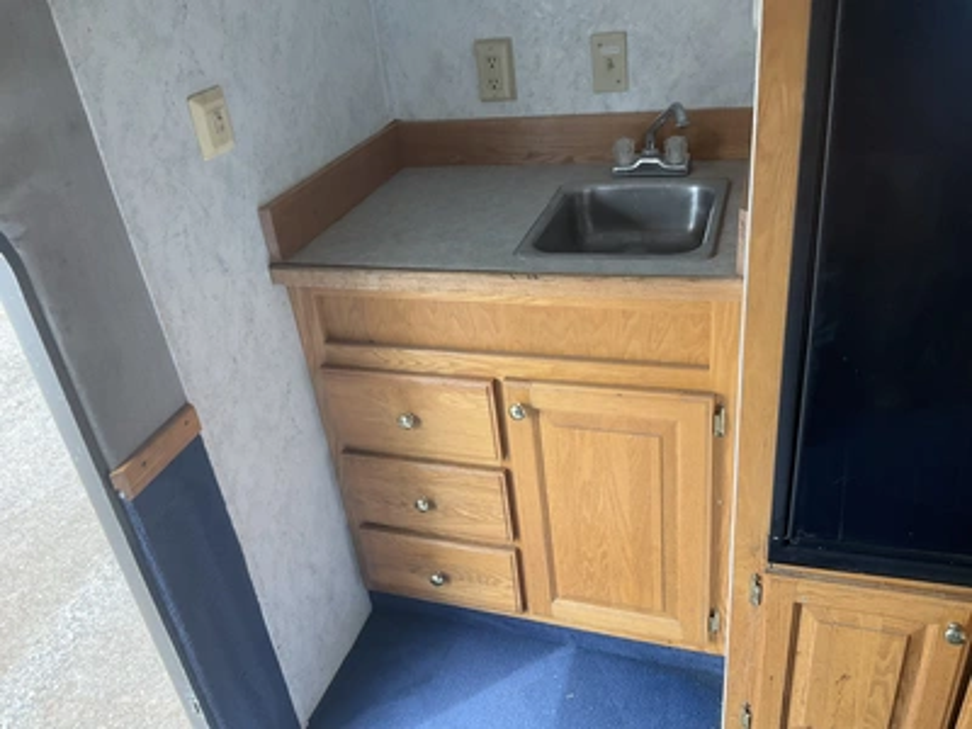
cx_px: 486
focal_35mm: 29
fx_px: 814
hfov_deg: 61.7
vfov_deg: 48.2
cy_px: 364
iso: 64
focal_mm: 3
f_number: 1.8
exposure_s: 1/103
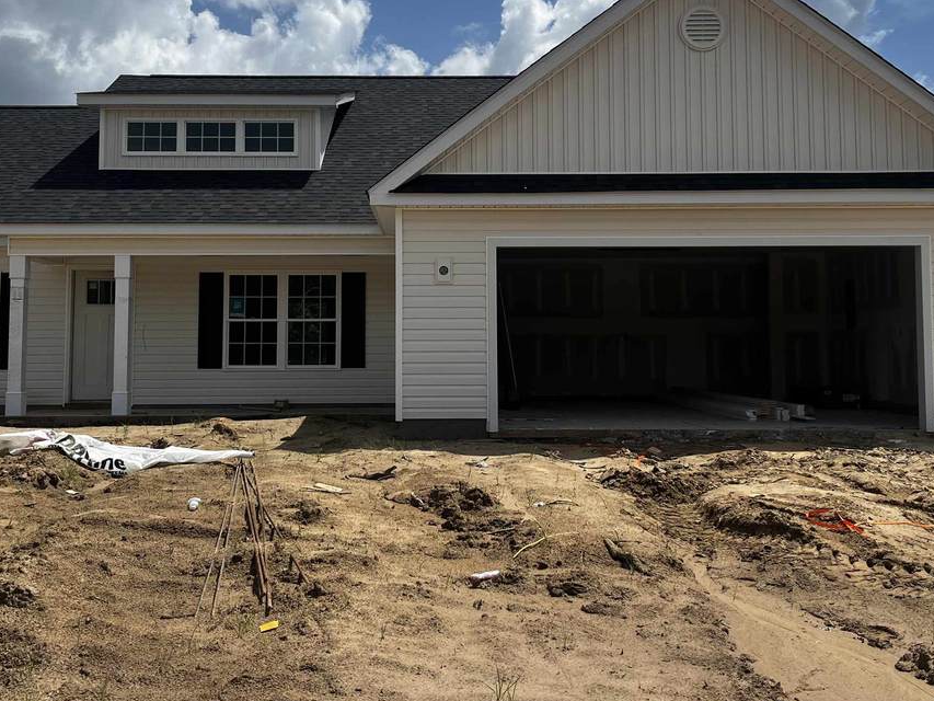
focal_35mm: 39
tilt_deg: +5.1
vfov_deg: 36.7
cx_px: 430
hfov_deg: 47.8
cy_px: 279
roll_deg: +0.4
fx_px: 1052
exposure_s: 1/5848
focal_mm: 5.1
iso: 50
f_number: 1.6
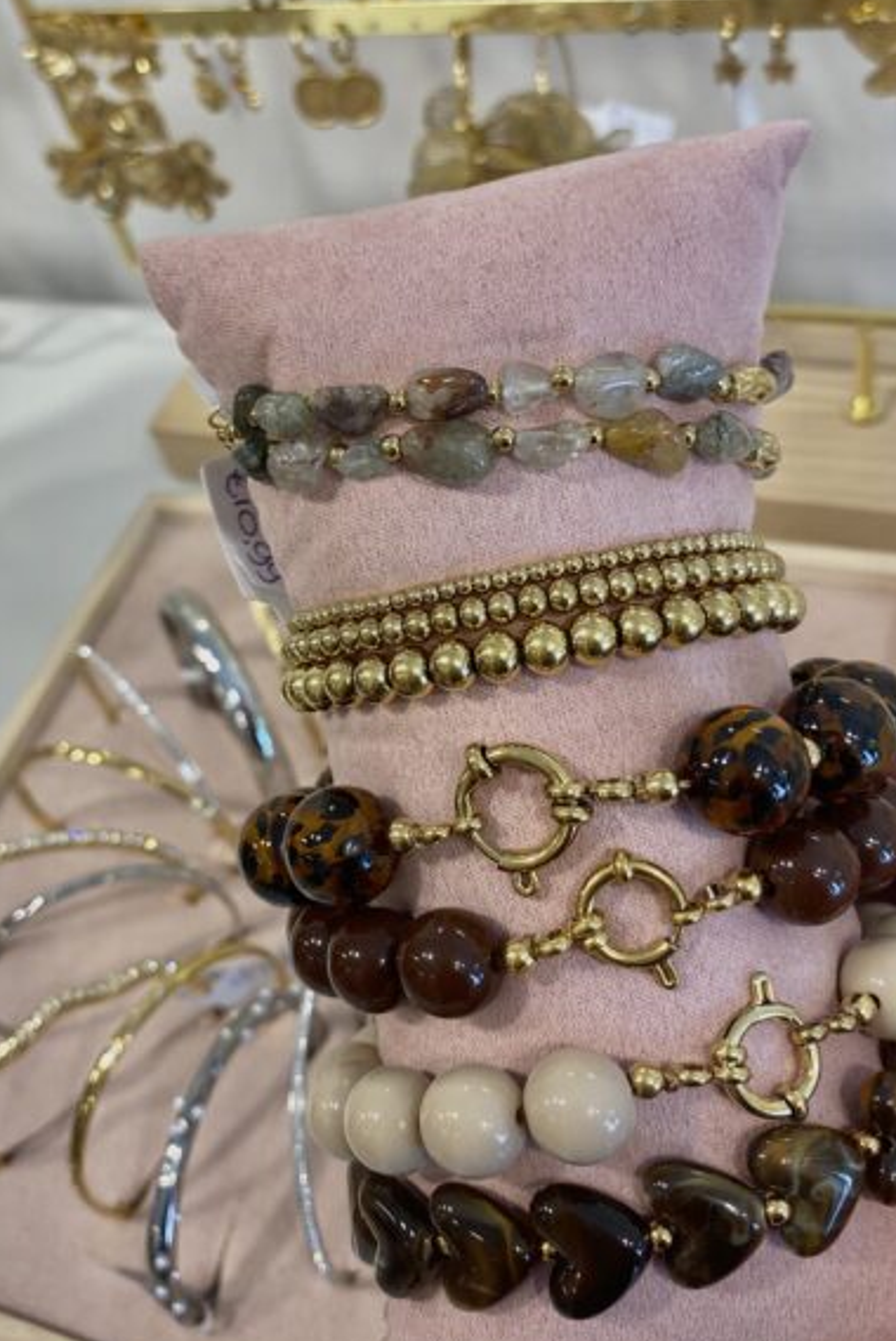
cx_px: 361
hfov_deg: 35.0
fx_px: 1417
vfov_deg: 50.5
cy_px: 582
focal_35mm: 38
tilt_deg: -44.8
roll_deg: +20.7
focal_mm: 4.25
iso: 40
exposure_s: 1/100
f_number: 1.8
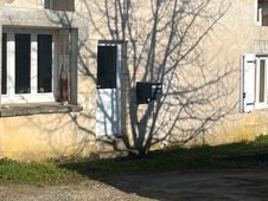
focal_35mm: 69
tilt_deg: -0.7
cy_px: 70
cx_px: 63
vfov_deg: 21.3
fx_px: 535
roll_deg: -0.1
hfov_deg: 27.7
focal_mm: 5.1
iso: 50
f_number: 1.6
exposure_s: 1/5319
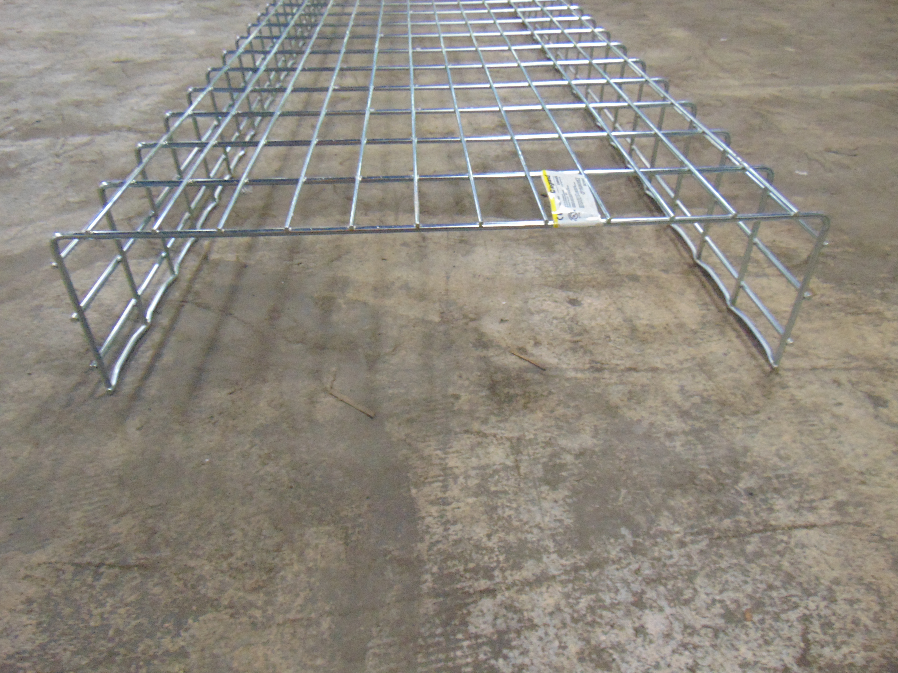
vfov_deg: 54.9
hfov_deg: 69.4
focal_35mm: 25
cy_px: 336
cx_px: 449
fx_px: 649
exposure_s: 1/25
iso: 400
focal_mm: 4.5
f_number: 3
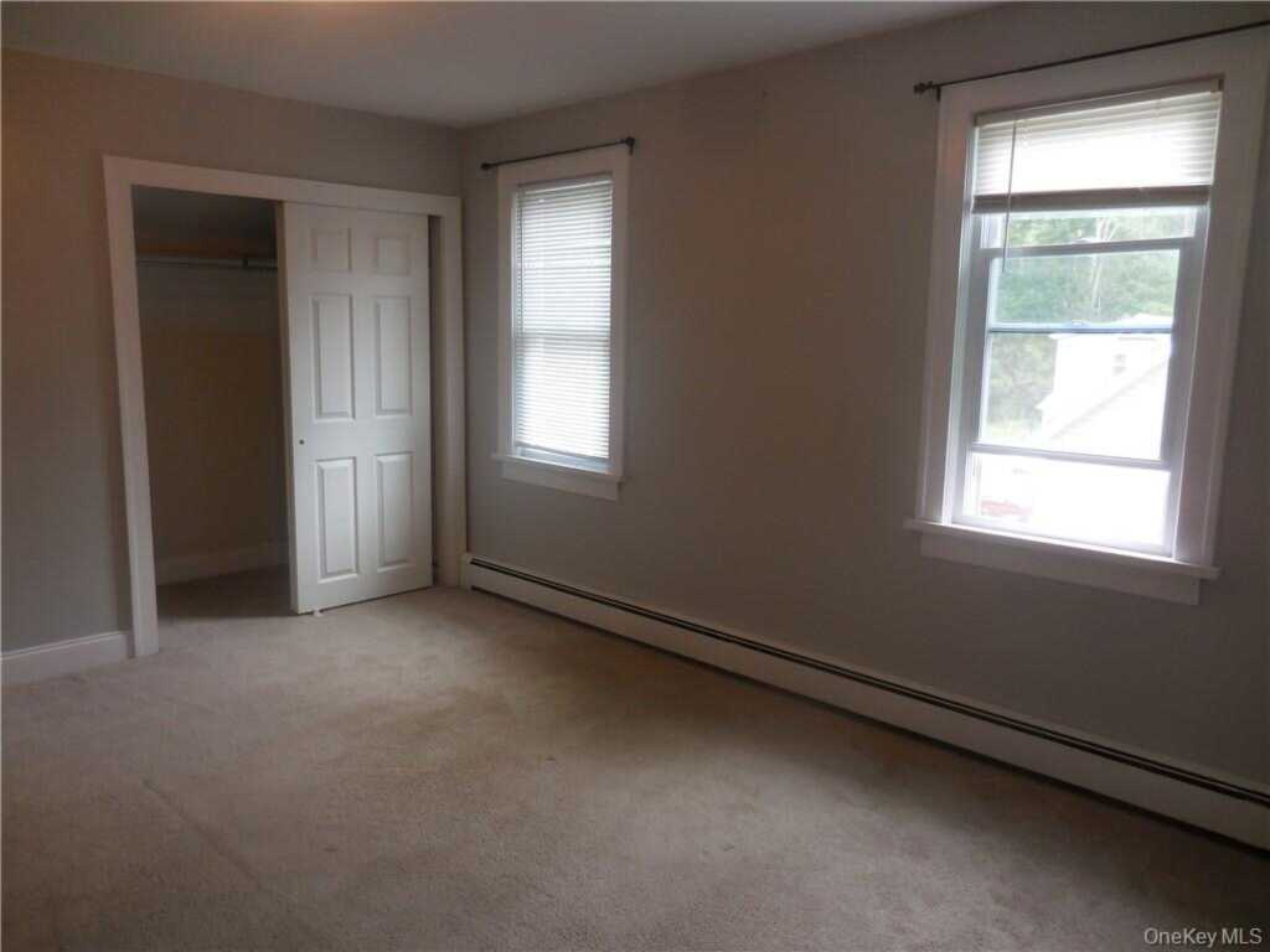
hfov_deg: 69.4
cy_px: 476
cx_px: 635
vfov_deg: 54.9
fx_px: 917
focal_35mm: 25
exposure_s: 1/30
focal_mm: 4.5
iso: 140
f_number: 3.3
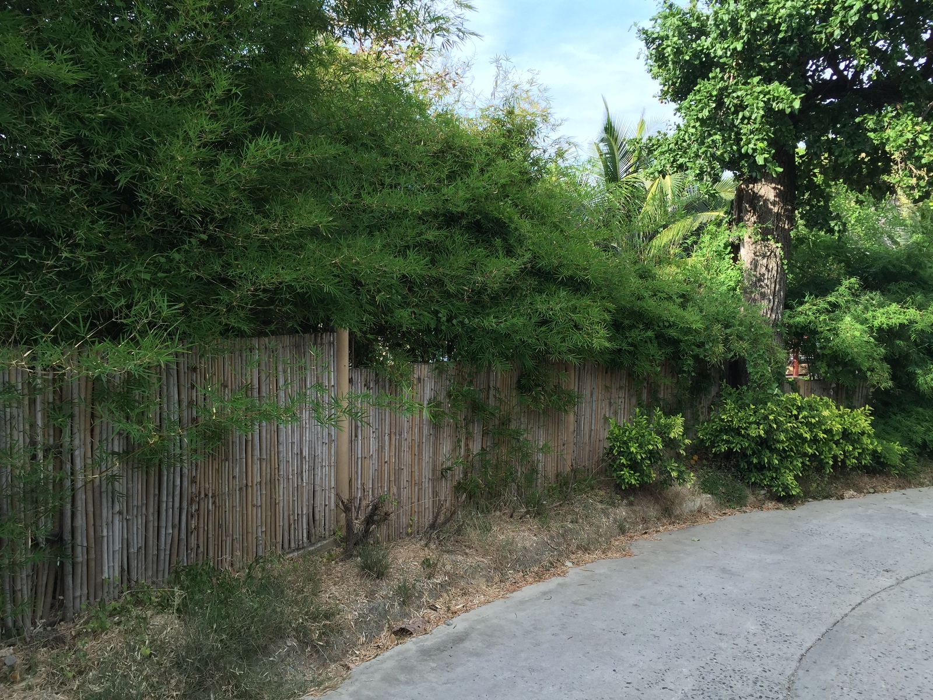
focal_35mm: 29
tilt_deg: -2.8
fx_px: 782
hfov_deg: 61.7
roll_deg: -0.5
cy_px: 350
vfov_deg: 48.2
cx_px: 466
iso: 32
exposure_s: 1/356
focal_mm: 4.15
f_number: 2.2
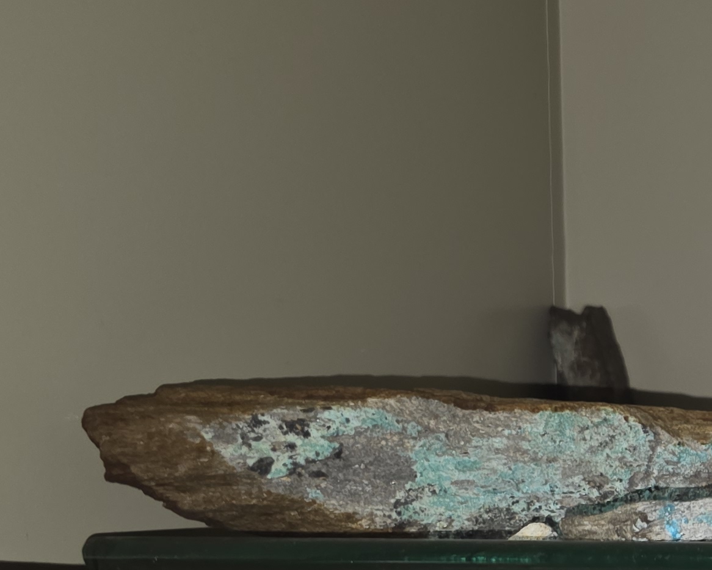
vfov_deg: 18.8
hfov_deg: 20.6
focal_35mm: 77
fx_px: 1623
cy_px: 698
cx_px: 1104
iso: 1600
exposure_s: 1/15
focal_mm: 6.3
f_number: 1.7
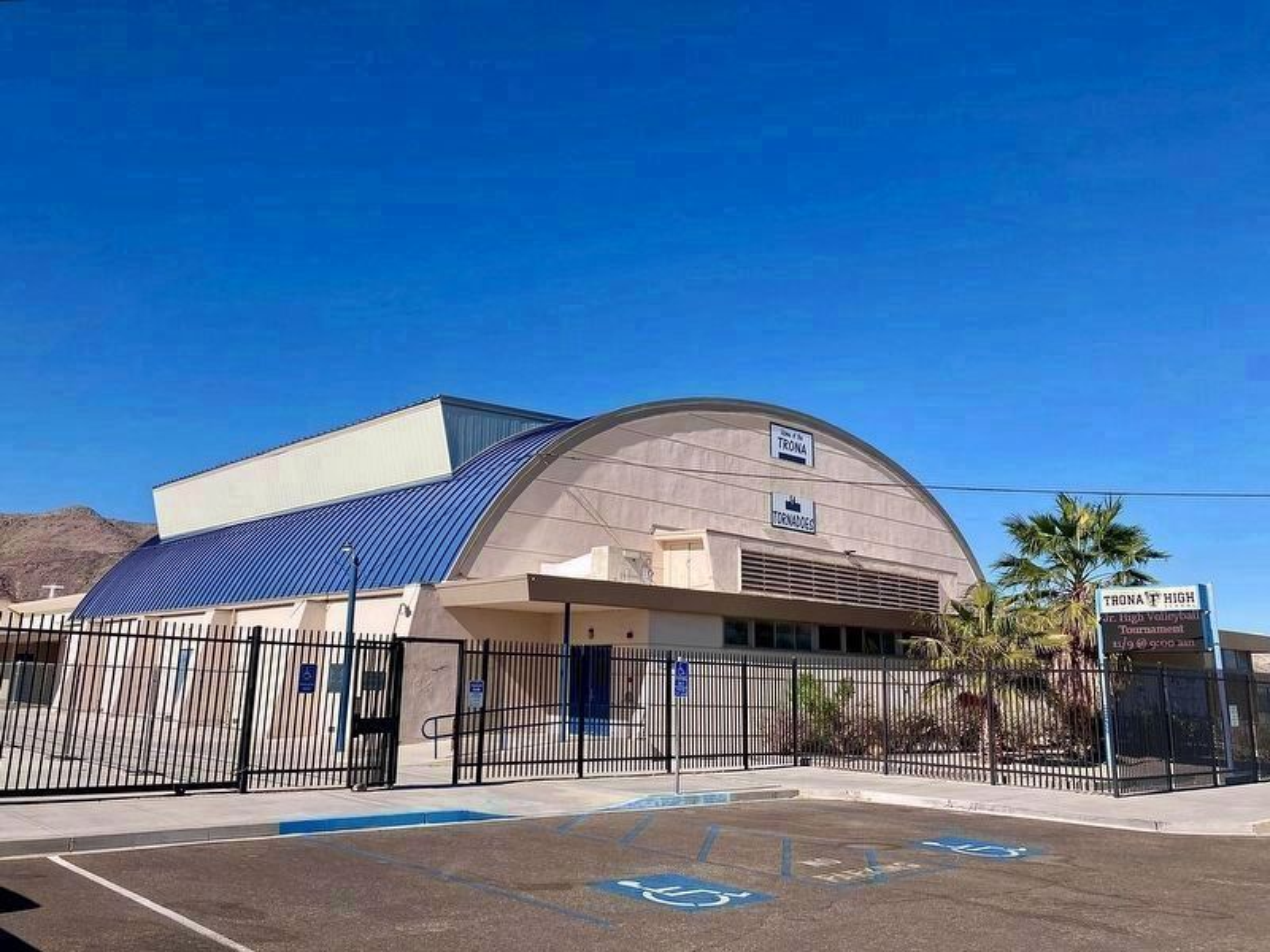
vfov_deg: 49.7
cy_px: 476
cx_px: 635
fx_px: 1027
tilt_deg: +11.8
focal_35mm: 28
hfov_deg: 63.4
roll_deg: -0.9
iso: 20
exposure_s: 1/2703
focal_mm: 3.99
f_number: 1.8
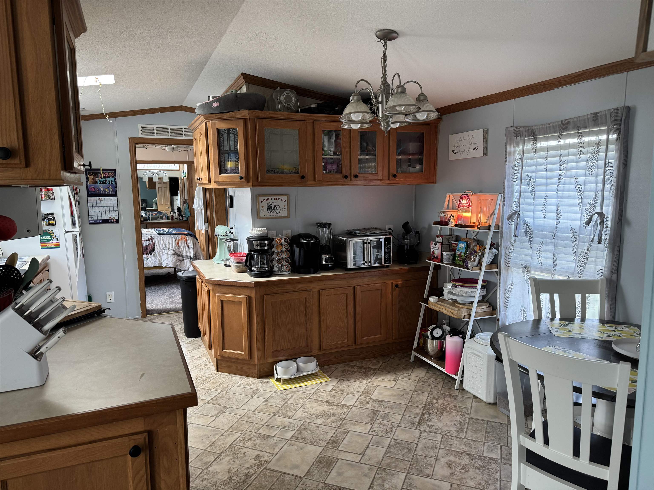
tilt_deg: -7.3
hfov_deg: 71.6
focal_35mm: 24
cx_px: 327
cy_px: 245
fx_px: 453
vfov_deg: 56.8
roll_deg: +0.5
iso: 160
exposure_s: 1/60
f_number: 1.78
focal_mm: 6.76
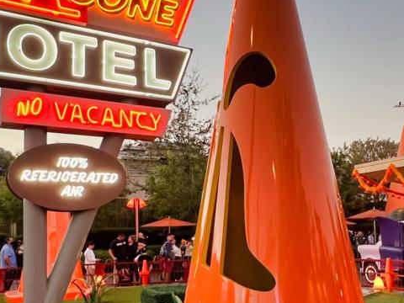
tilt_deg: +3.5
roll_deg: +2.0
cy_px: 196
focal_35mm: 39
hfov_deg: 46.2
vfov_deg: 36.5
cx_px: 303
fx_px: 455
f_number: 1.8
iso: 200
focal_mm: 1.57
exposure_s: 1/60
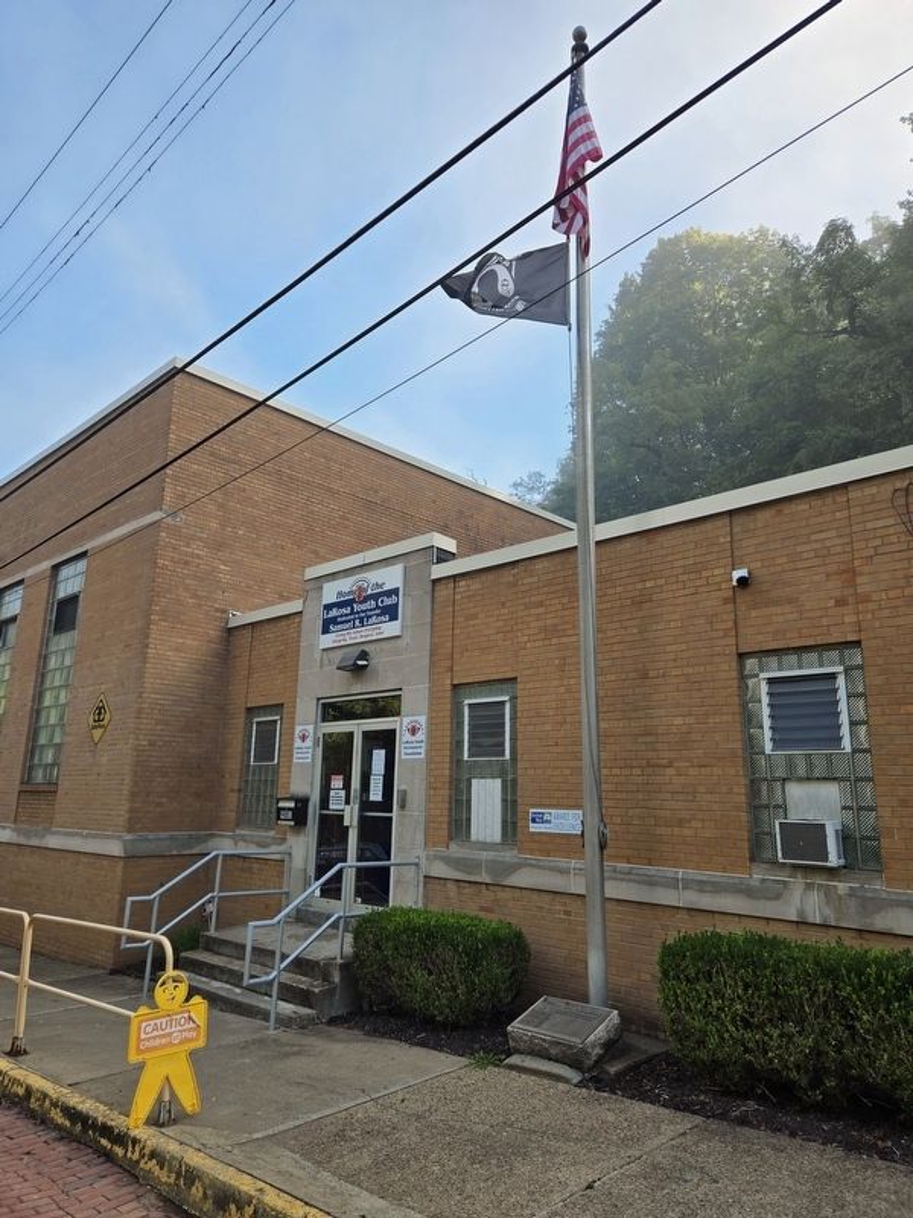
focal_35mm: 23
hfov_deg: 58.9
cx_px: 456
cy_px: 609
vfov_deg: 73.9
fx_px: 809
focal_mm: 5.4
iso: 25
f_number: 1.8
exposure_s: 1/565
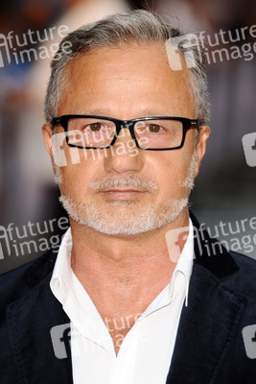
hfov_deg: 5.6
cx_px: 128
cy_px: 192
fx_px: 2638
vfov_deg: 8.3
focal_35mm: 248
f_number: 4.5
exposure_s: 1/200
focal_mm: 165
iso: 320
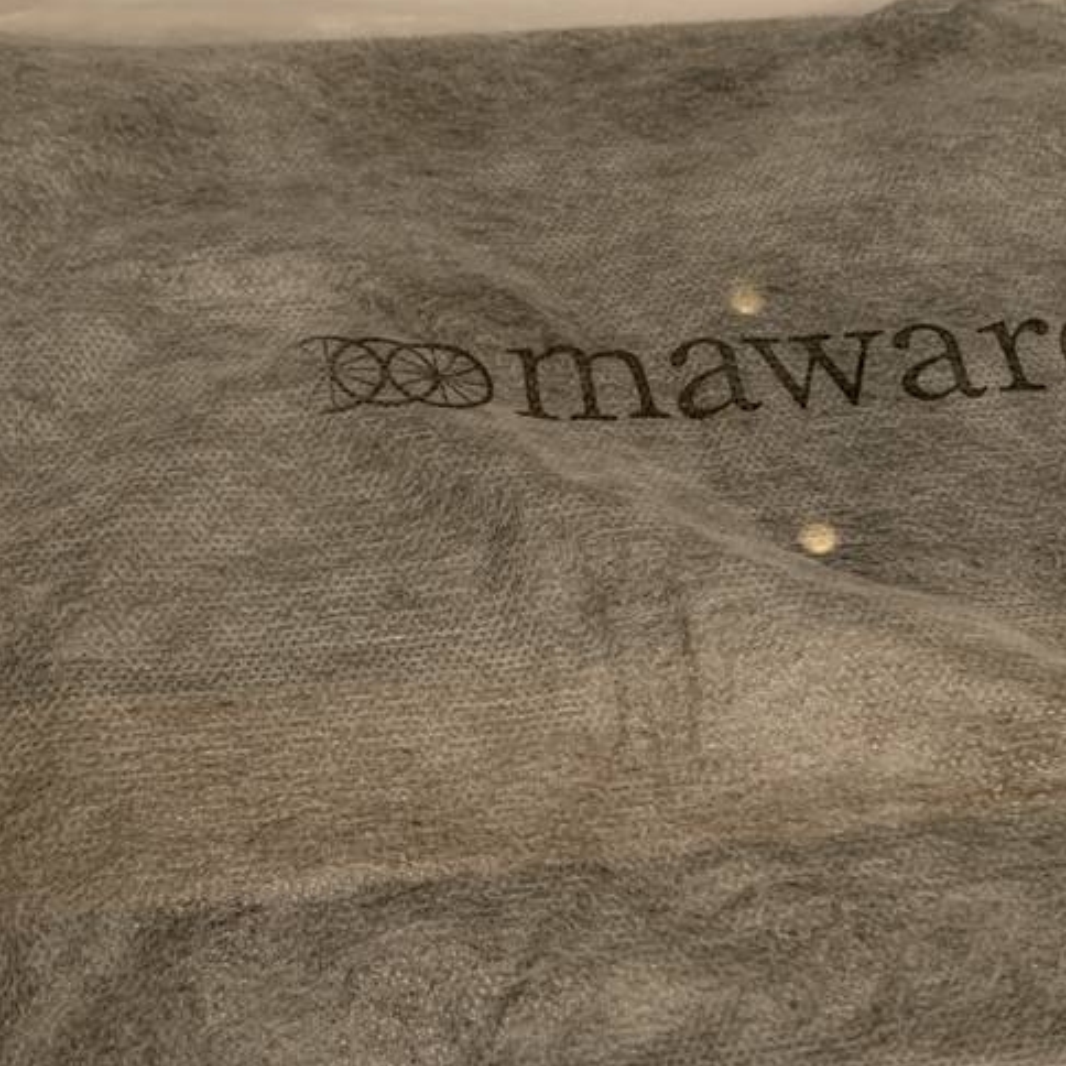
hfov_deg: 30.0
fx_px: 1986
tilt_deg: -56.0
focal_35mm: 57
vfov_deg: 30.0
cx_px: 562
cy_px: 652
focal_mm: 4.25
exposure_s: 1/50
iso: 320
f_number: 1.8
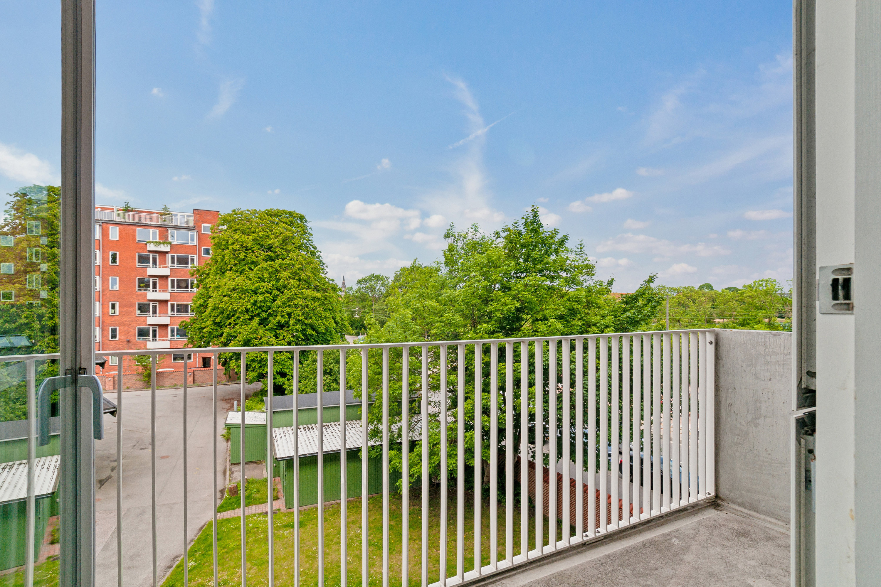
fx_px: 440
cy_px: 294
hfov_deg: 90.0
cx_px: 440
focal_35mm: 18
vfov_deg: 67.4
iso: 200
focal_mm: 12
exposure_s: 1/320
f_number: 10
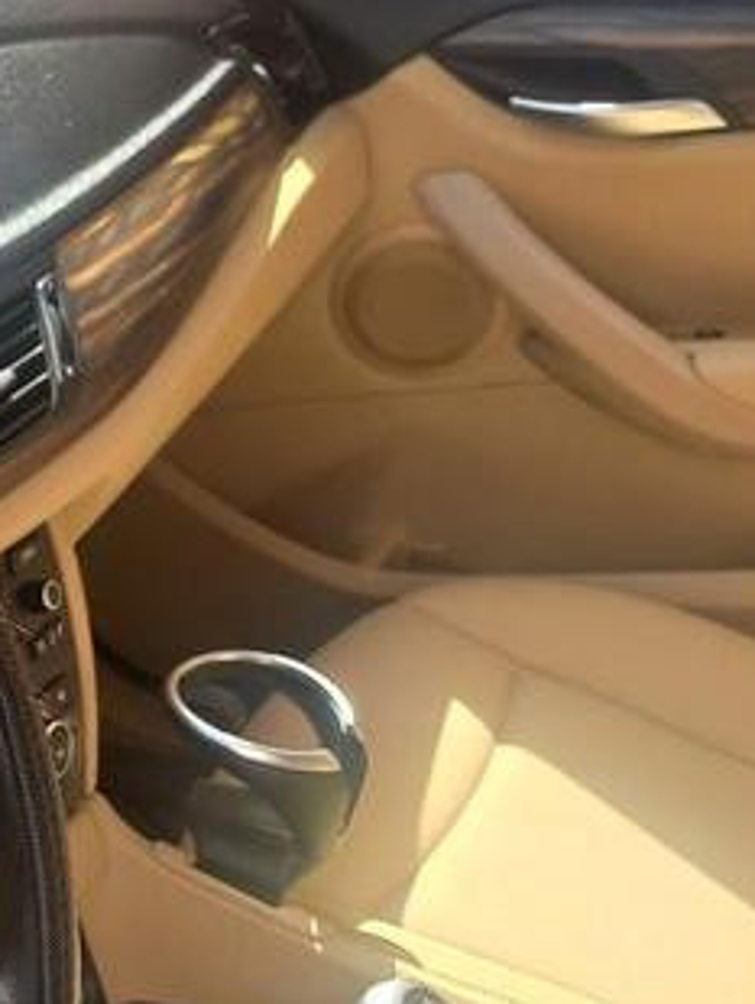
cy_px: 938
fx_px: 2033
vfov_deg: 26.6
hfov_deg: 19.2
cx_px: -275
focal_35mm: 70
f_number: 1.8
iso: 50
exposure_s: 1/151
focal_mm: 4.65
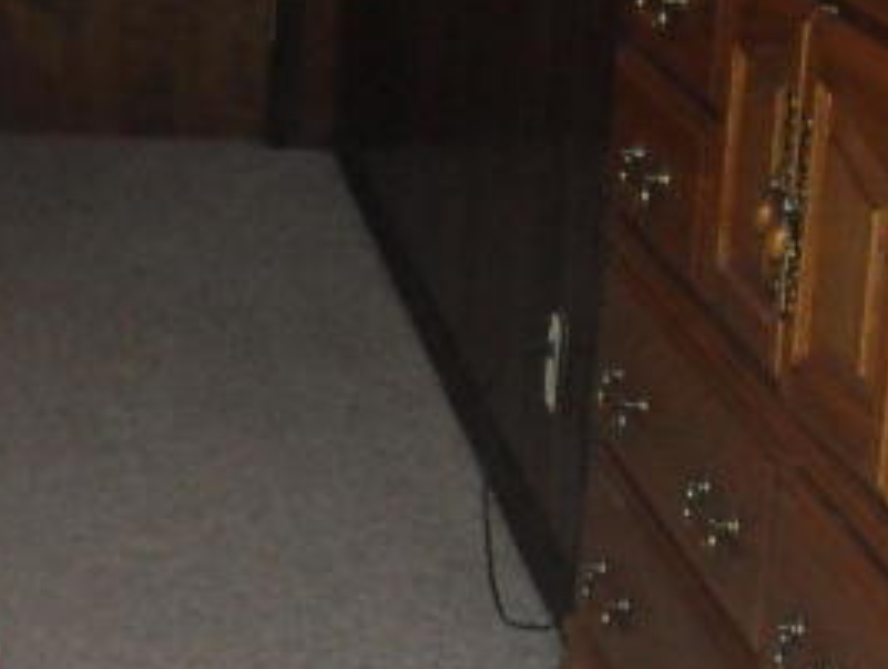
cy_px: 146
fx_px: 3442
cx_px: -253
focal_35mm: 134
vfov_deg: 11.1
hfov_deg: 14.1
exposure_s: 1/60
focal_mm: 5.7
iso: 200
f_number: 2.8
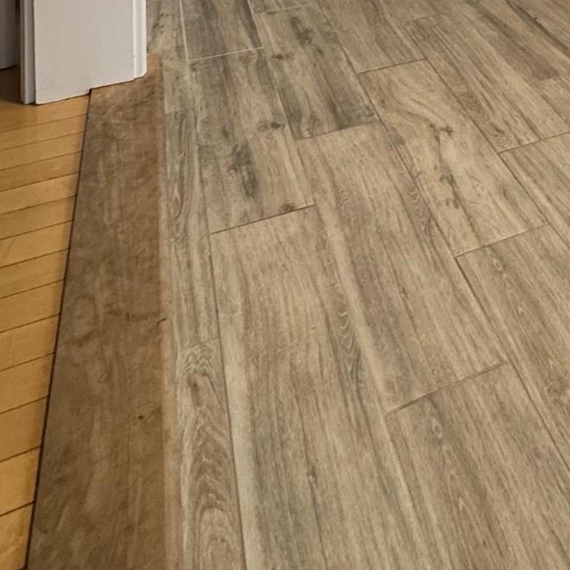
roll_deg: -1.4
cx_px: 593
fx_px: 801
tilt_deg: -2.1
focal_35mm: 43
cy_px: -269
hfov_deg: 34.9
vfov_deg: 27.8
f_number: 2.2
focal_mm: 2.22
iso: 250
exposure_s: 1/120
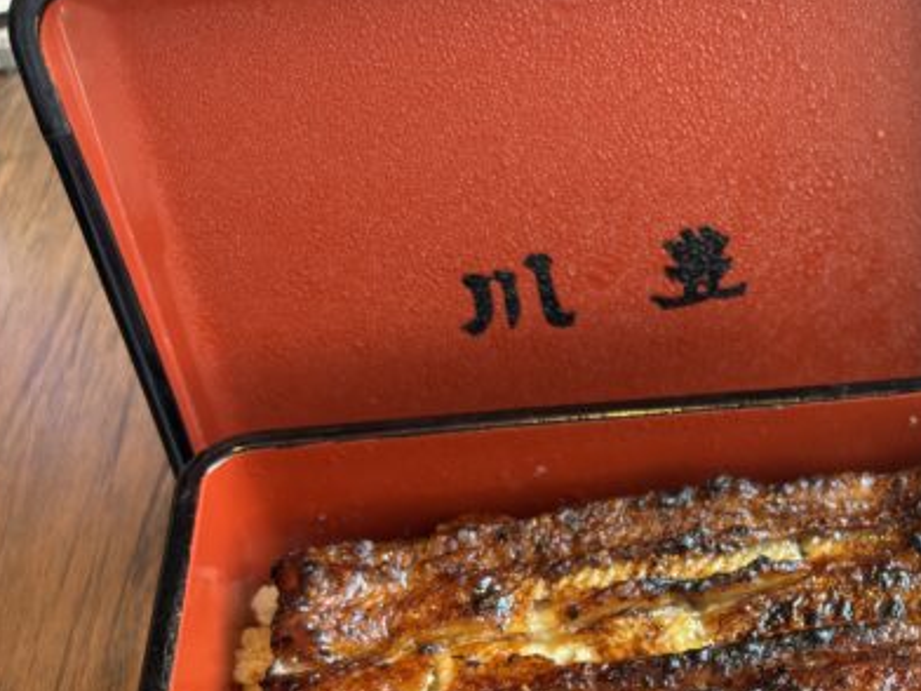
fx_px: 1410
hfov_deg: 33.7
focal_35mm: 53
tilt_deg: -49.8
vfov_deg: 26.3
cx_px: 872
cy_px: 658
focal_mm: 5.96
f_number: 1.6
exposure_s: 1/50
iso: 80
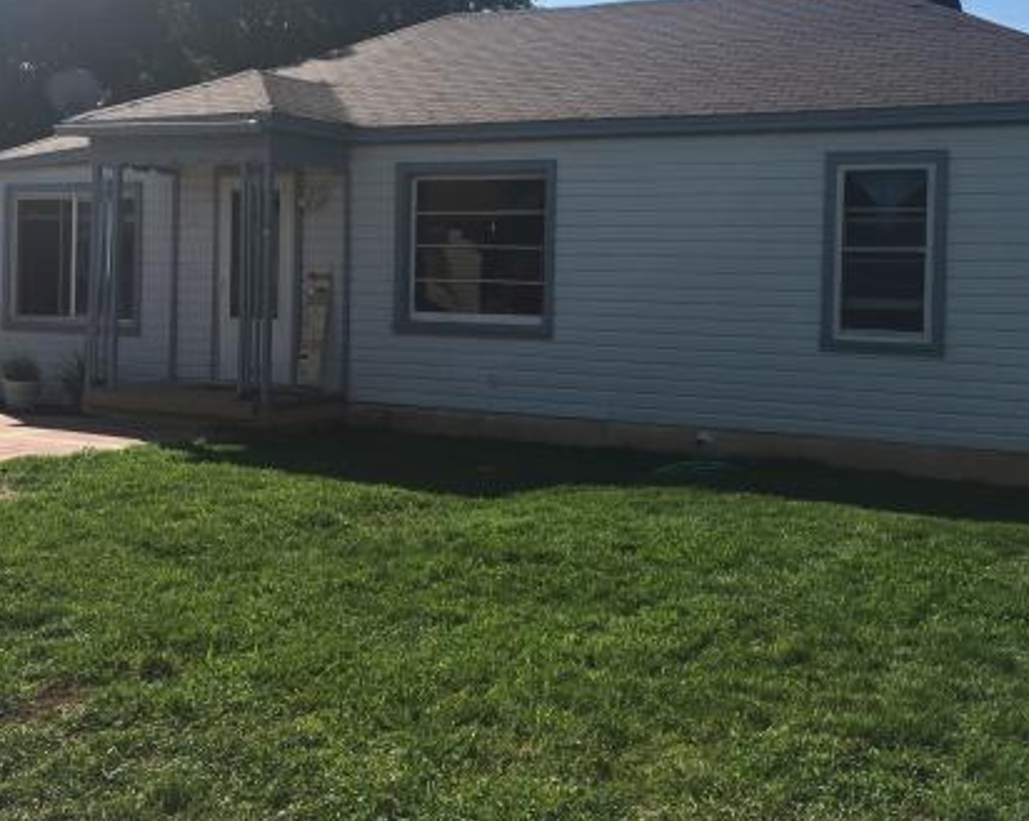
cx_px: 637
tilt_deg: -1.3
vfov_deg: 33.9
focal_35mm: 44
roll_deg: -1.1
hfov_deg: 41.8
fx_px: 1339
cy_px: 302
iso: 25
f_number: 2.2
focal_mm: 4.15
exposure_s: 1/2331
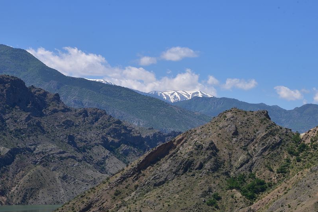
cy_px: 146
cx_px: 237
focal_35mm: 81
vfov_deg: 16.8
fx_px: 716
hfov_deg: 24.8
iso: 160
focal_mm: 50
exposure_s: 1/125
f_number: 20
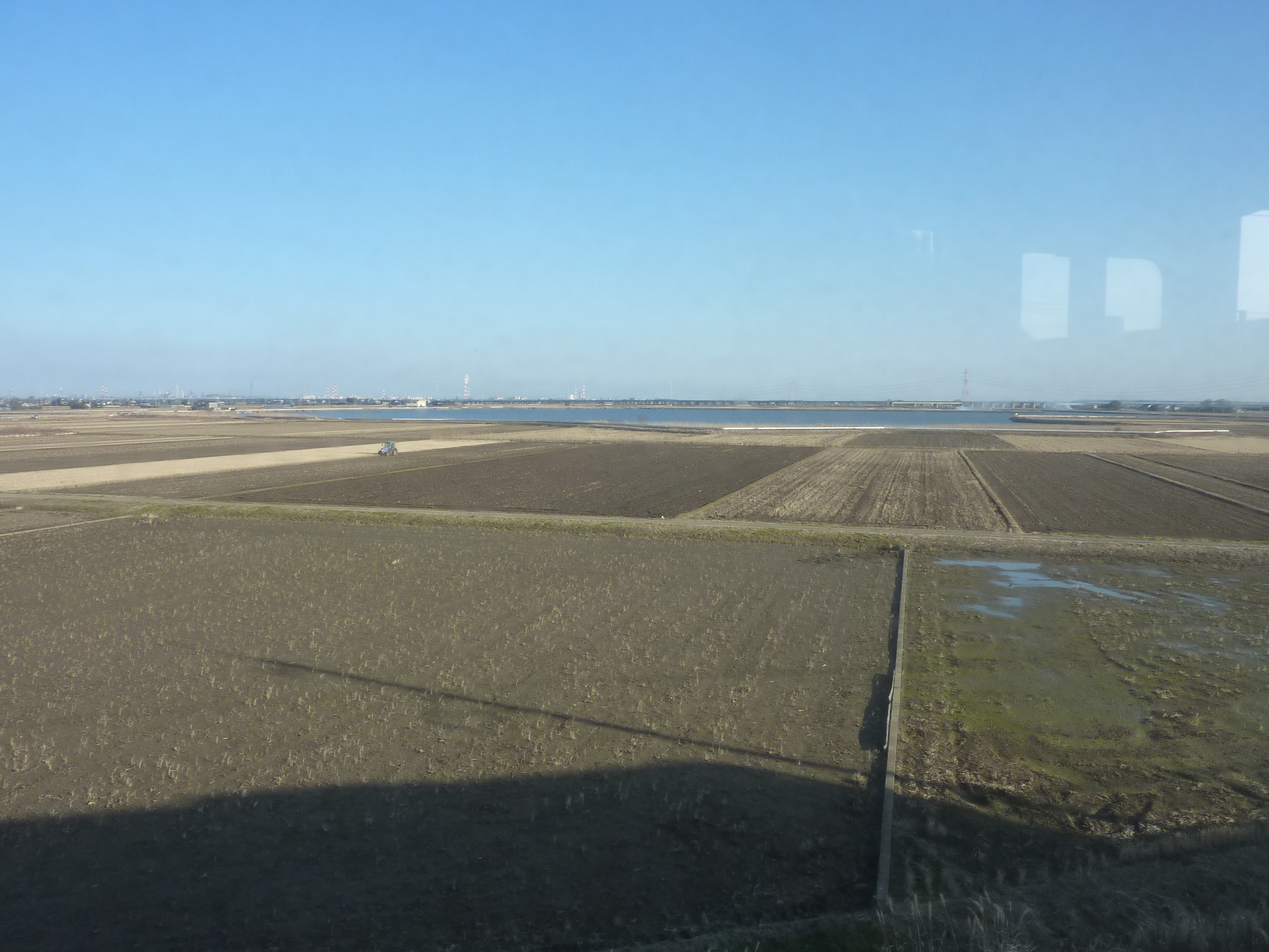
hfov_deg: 69.4
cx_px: 634
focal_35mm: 25
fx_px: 916
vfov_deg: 54.9
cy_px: 476
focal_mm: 4.1
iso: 125
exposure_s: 1/400
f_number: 4
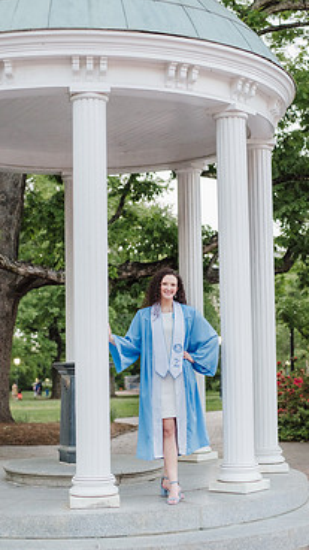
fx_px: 932
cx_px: 176
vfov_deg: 32.8
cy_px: 288
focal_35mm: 64
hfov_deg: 18.8
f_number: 2.5
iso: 1250
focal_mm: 50
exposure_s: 1/400
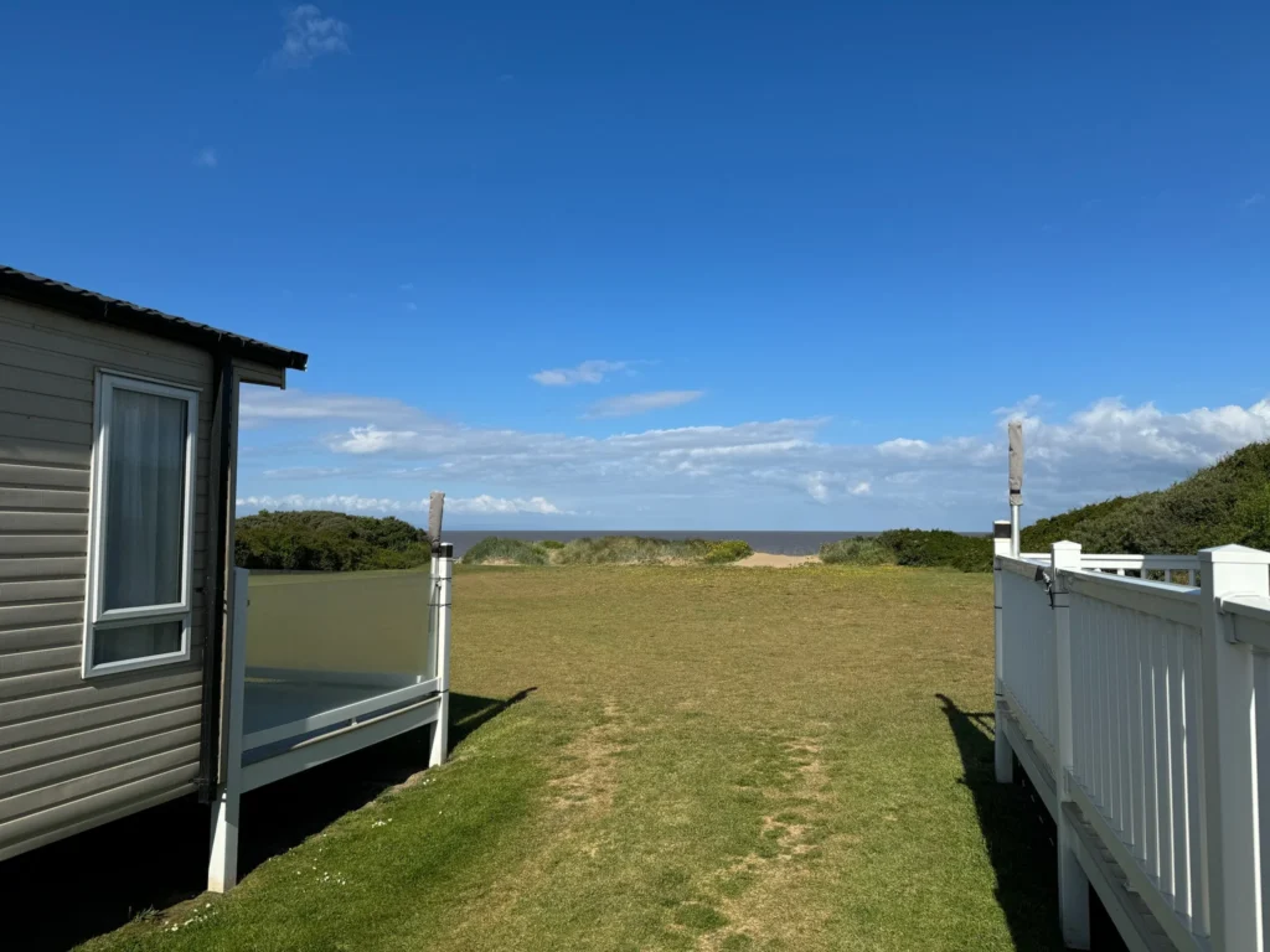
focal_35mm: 24
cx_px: 635
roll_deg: +0.3
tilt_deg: +4.1
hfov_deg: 71.6
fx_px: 881
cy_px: 476
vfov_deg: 56.8
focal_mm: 6.76
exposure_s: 1/7092
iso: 80
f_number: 1.78
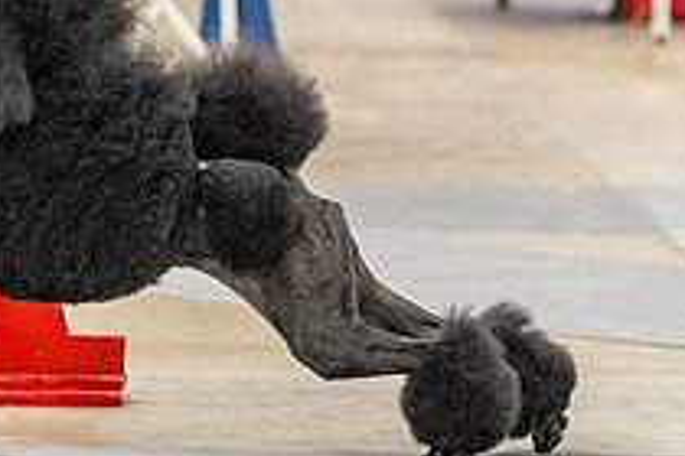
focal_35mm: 320
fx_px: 6088
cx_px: -20
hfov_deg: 6.4
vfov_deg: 4.3
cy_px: -57
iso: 4000
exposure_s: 1/160
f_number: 2.8
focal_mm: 116
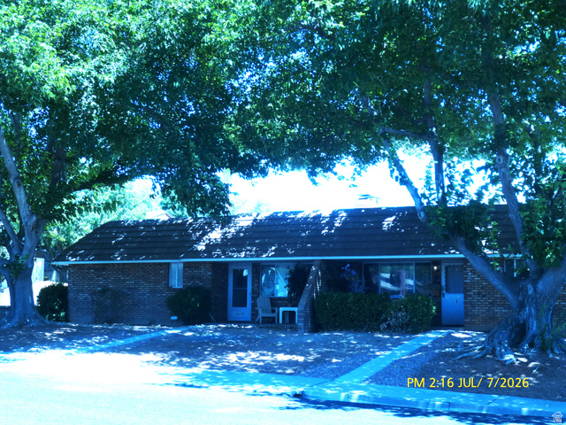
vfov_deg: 30.3
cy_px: 212
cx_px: 283
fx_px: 785
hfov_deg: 39.7
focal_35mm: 48
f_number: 4
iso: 100
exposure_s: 1/320
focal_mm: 8.6
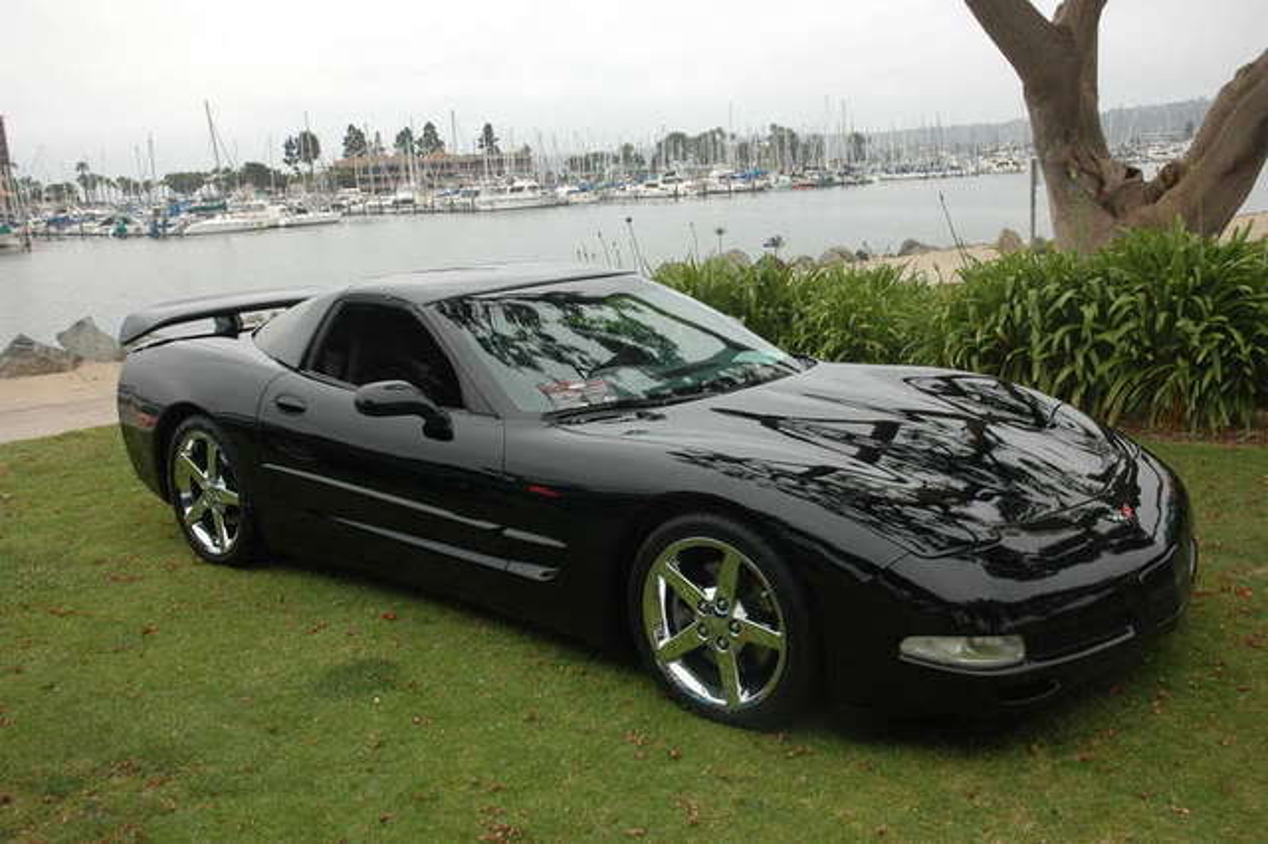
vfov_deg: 36.8
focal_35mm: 36
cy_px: 422
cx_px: 634
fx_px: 1267
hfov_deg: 53.2
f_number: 6.3
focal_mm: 24
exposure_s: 1/160
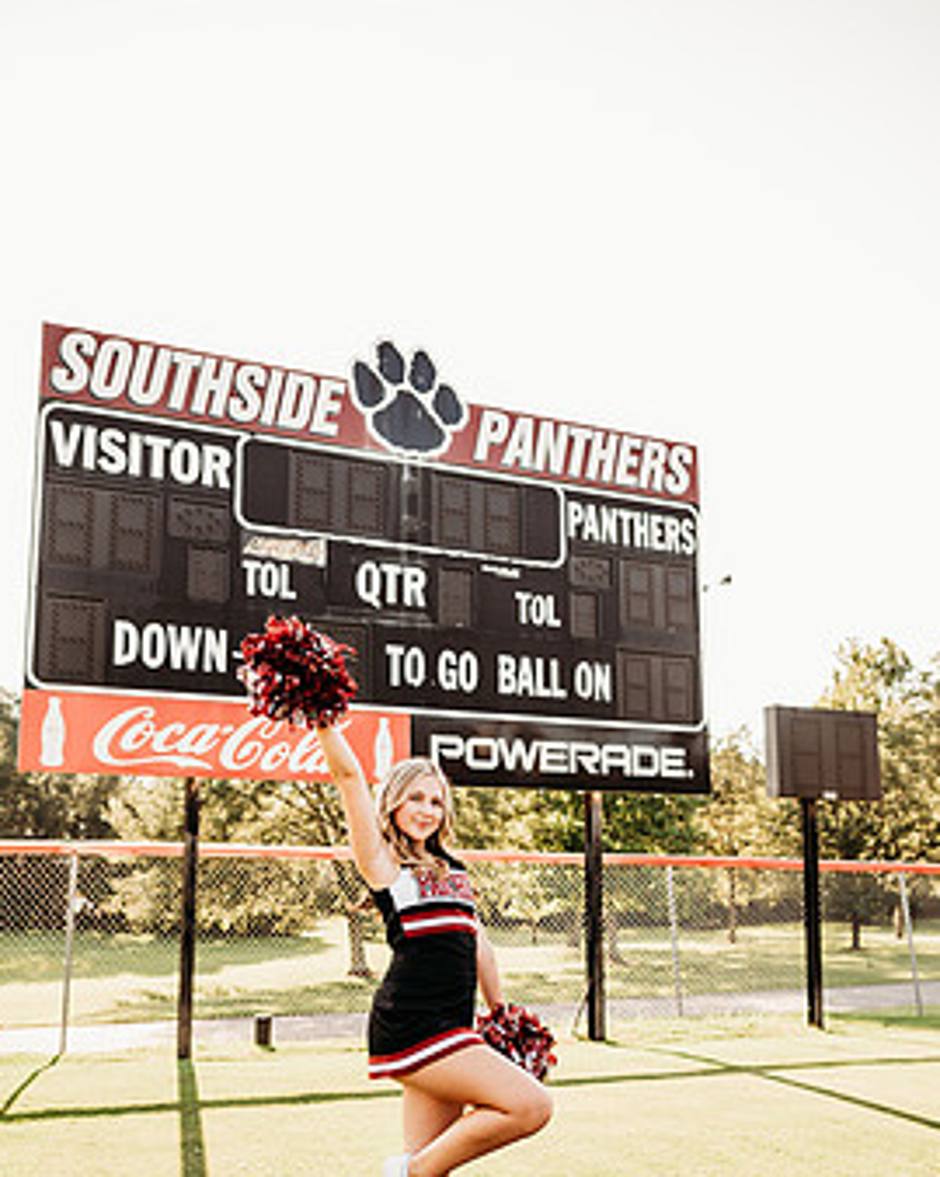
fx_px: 1044
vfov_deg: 58.0
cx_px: 477
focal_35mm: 30
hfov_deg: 48.5
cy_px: 742
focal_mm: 24
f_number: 2.8
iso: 200
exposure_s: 1/640
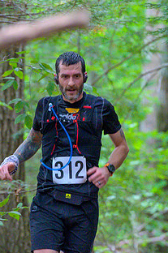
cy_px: 137
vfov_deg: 4.1
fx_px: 3575
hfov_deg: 2.7
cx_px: 86
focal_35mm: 509
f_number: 4
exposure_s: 1/200
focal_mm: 200
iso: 8000
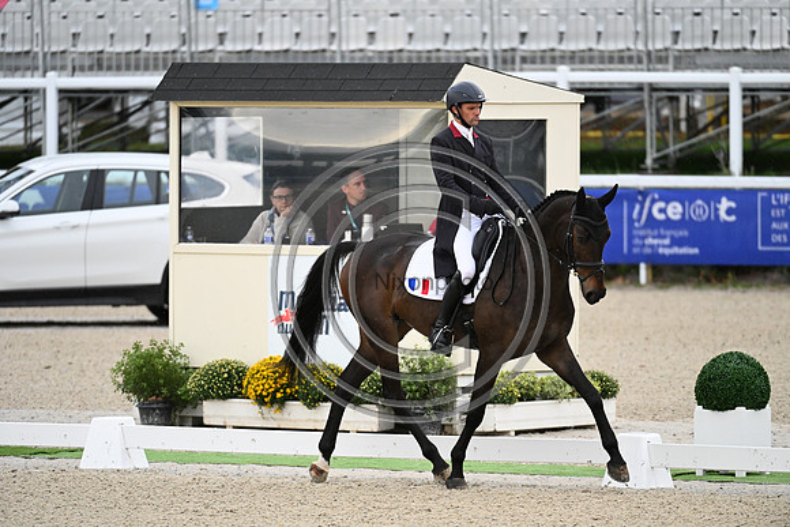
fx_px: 8779
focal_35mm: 400
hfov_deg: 5.2
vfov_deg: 3.4
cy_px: 264
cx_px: 395
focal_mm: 400
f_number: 4.5
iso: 2500
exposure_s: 1/1250
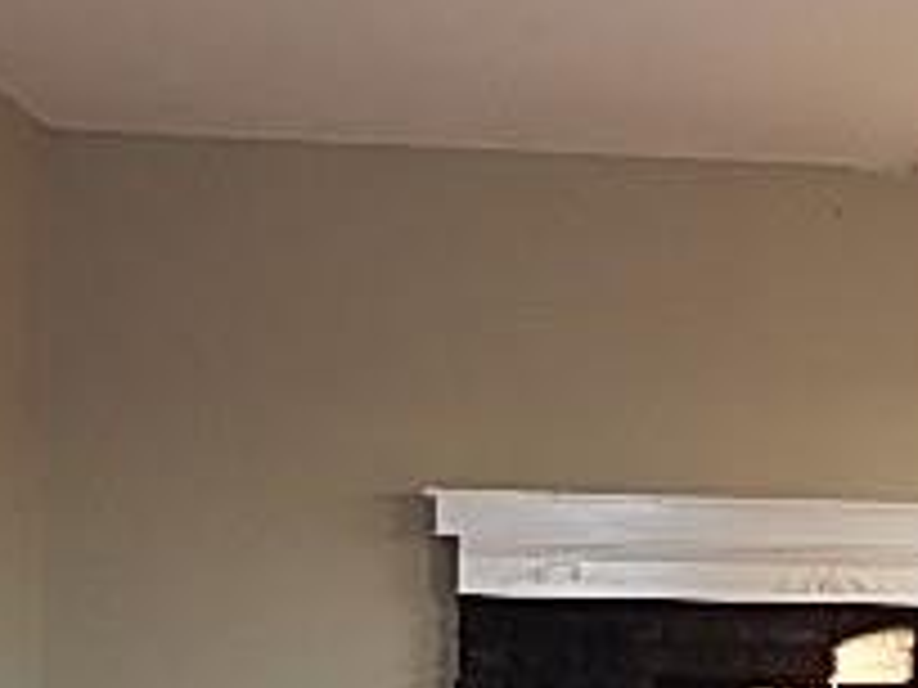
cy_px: 549
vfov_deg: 20.2
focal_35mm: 72
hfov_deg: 26.1
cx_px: 842
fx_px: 1909
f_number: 3
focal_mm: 4
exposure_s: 1/30
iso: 140
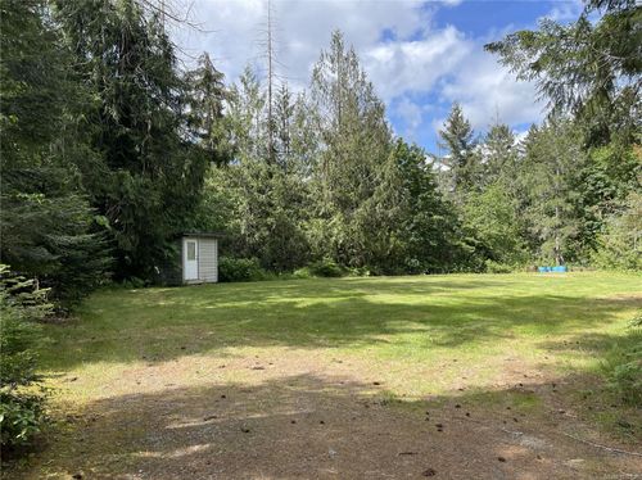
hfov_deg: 69.4
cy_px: 240
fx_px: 463
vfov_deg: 54.8
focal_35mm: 25
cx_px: 321
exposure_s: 1/1575
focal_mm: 5.1
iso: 32
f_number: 1.6
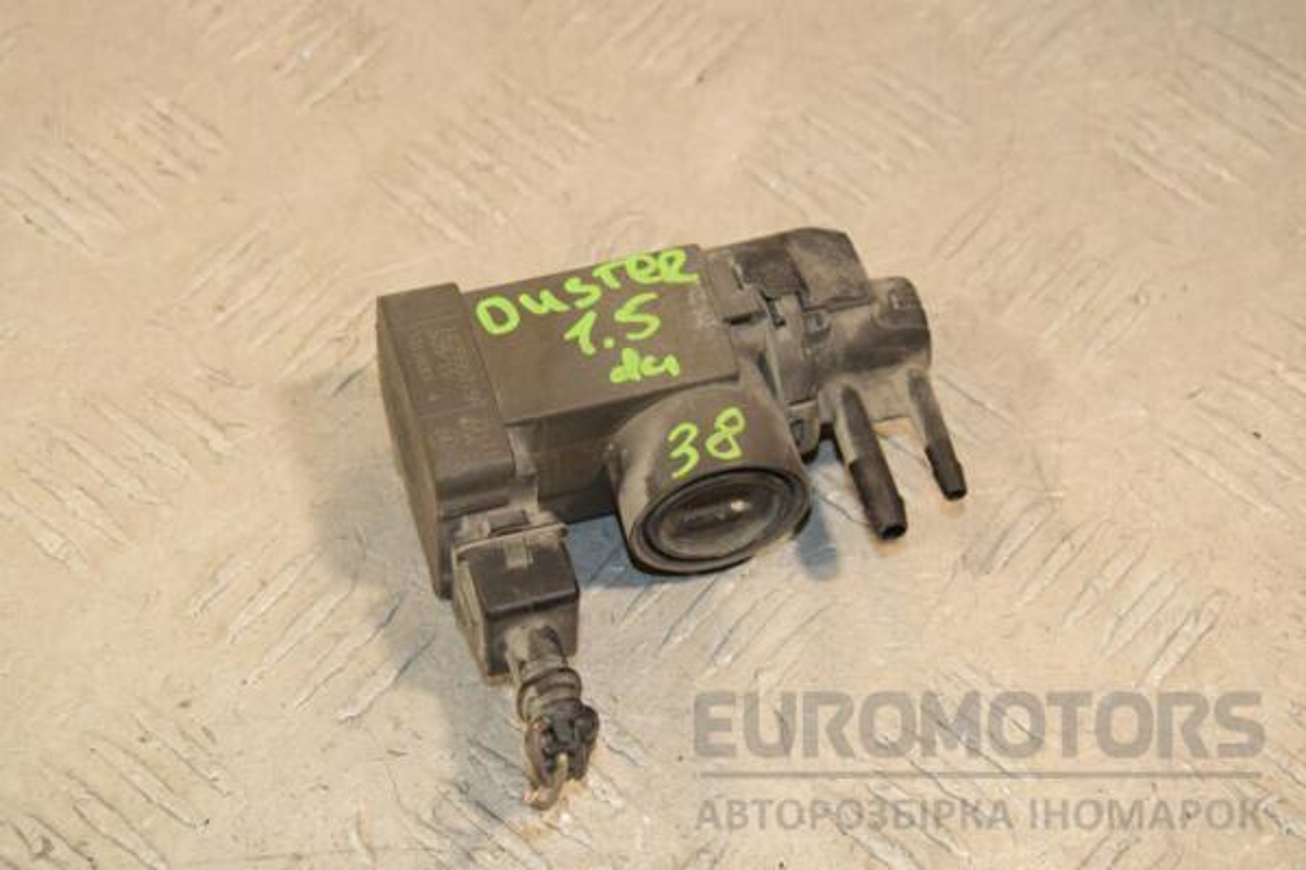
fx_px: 3591
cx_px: 653
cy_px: 435
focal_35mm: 99
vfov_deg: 13.8
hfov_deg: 20.6
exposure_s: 1/200
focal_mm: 66
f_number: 8
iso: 800
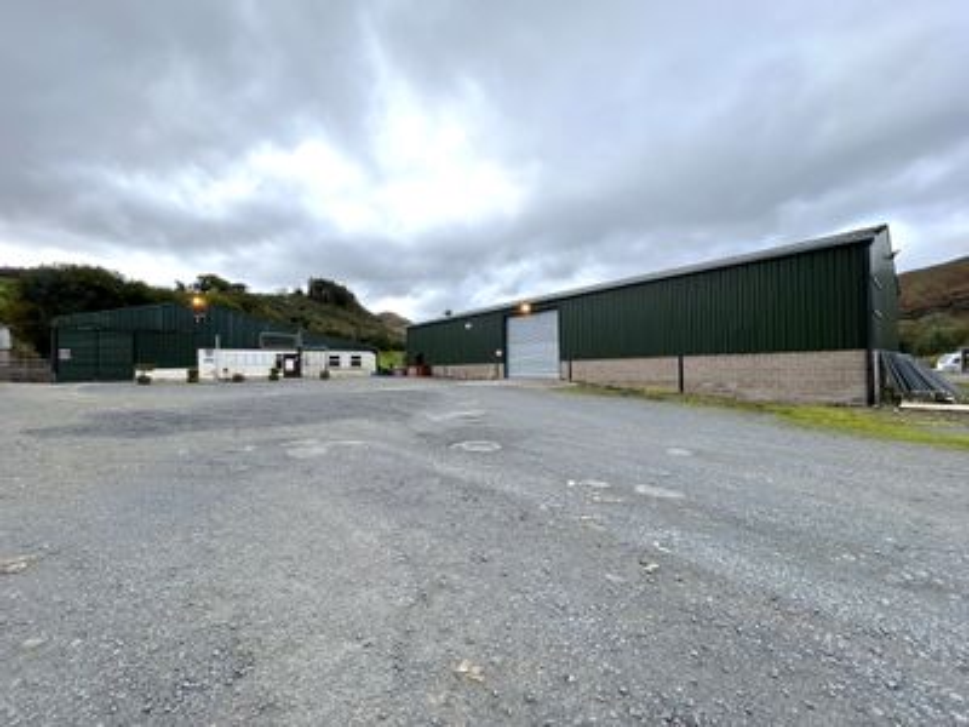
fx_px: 392
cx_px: 484
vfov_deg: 85.7
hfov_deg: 102.1
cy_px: 364
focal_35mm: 14
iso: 32
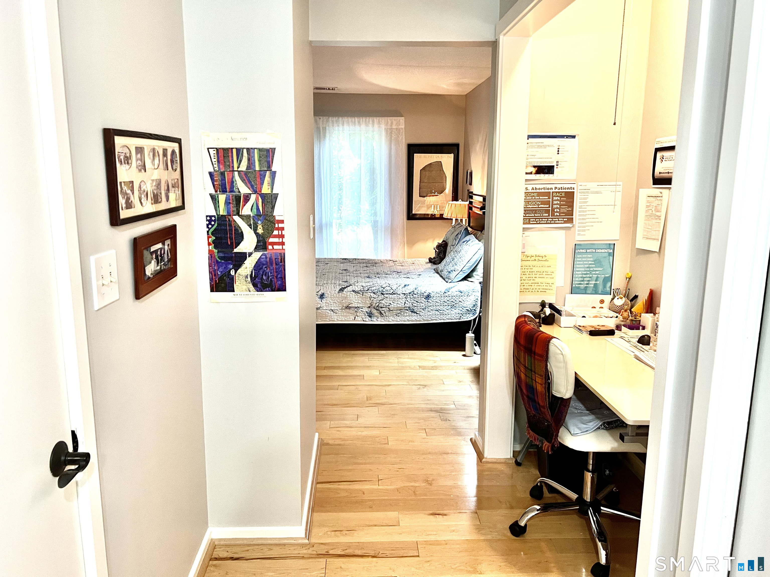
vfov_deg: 53.1
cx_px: 385
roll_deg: -0.1
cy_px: 288
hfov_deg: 67.3
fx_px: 578
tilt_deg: -10.5
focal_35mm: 26
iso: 160
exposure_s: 1/60
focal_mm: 5.7
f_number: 1.5
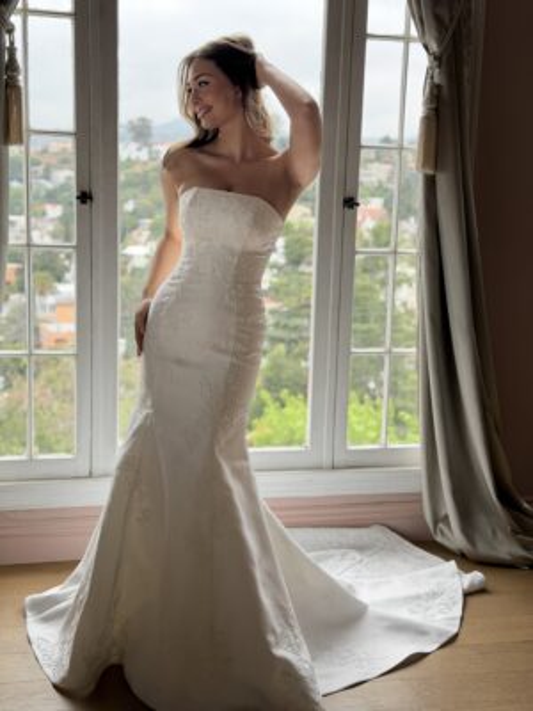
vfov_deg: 39.7
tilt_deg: -9.9
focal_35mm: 48
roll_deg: -2.2
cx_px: 266
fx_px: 985
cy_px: 356
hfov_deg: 30.3
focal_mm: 6.76
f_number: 1.78
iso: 80
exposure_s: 1/336
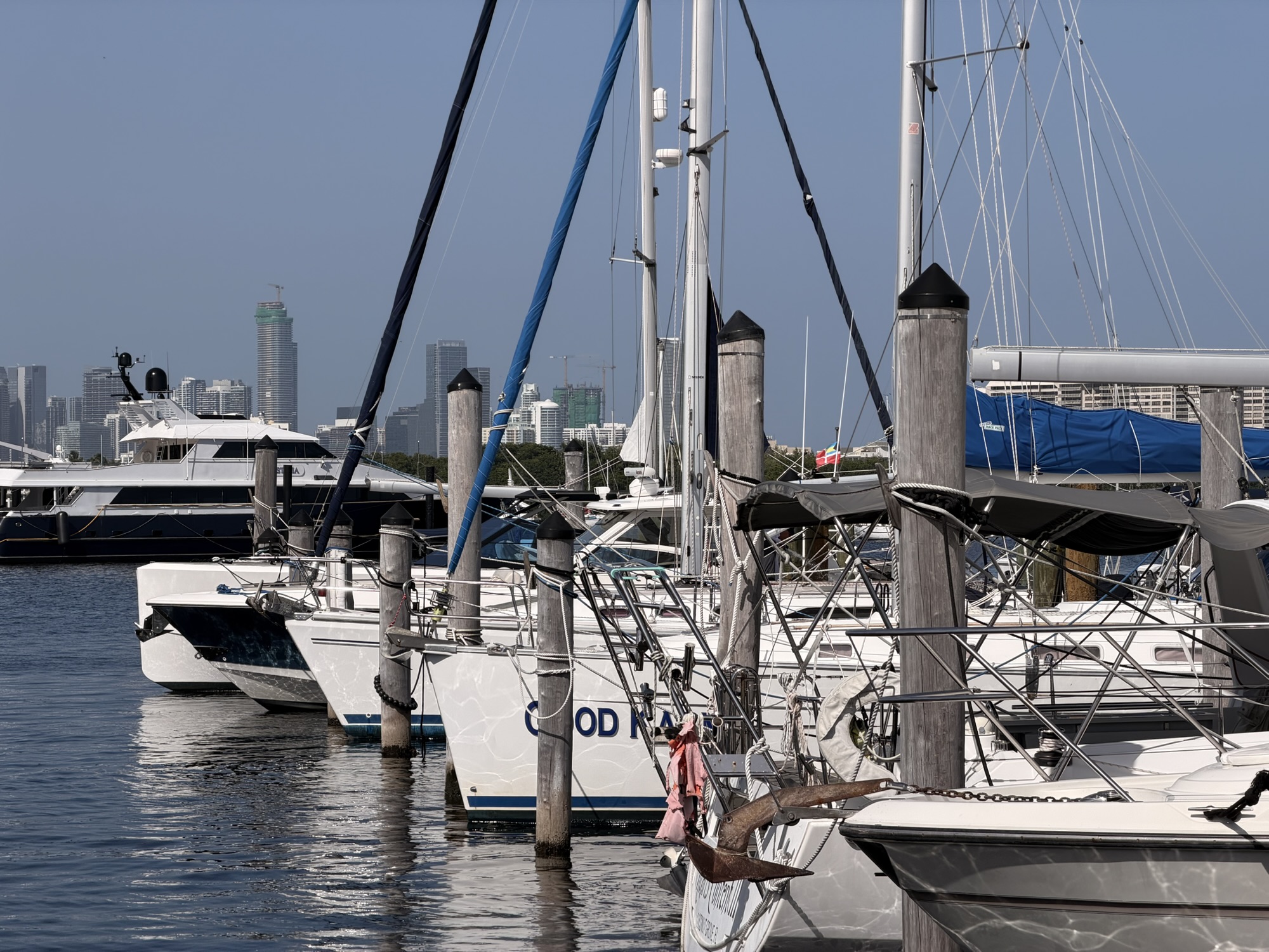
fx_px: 3666
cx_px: 634
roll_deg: +1.8
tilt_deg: -0.5
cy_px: 476
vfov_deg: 14.8
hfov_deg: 19.6
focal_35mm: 100
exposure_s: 1/955
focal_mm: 16.89
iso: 20
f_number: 2.8
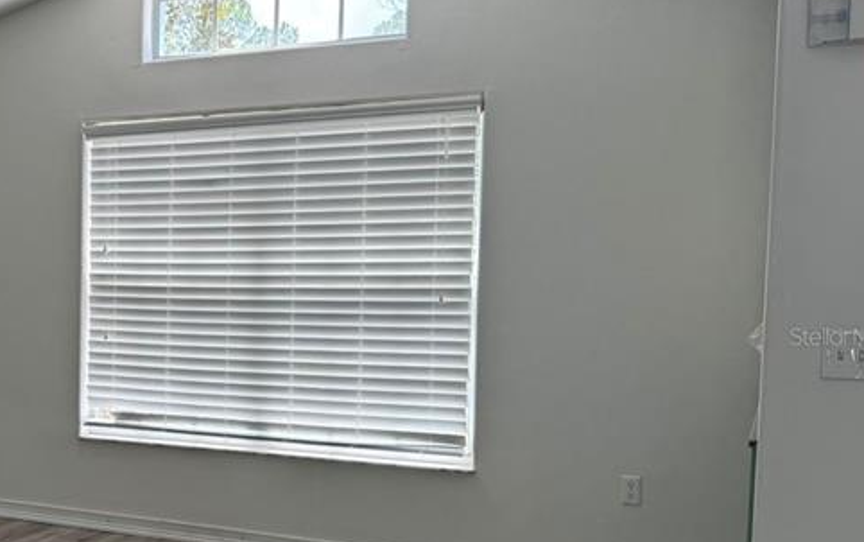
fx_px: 1272
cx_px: -20
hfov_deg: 33.9
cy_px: 336
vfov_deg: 24.0
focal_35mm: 54
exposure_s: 1/321
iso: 100
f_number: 1.78
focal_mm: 6.76
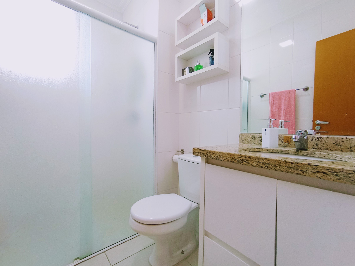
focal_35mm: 16
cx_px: 178
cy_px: 133
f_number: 2.2
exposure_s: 1/60
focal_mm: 1.65
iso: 165
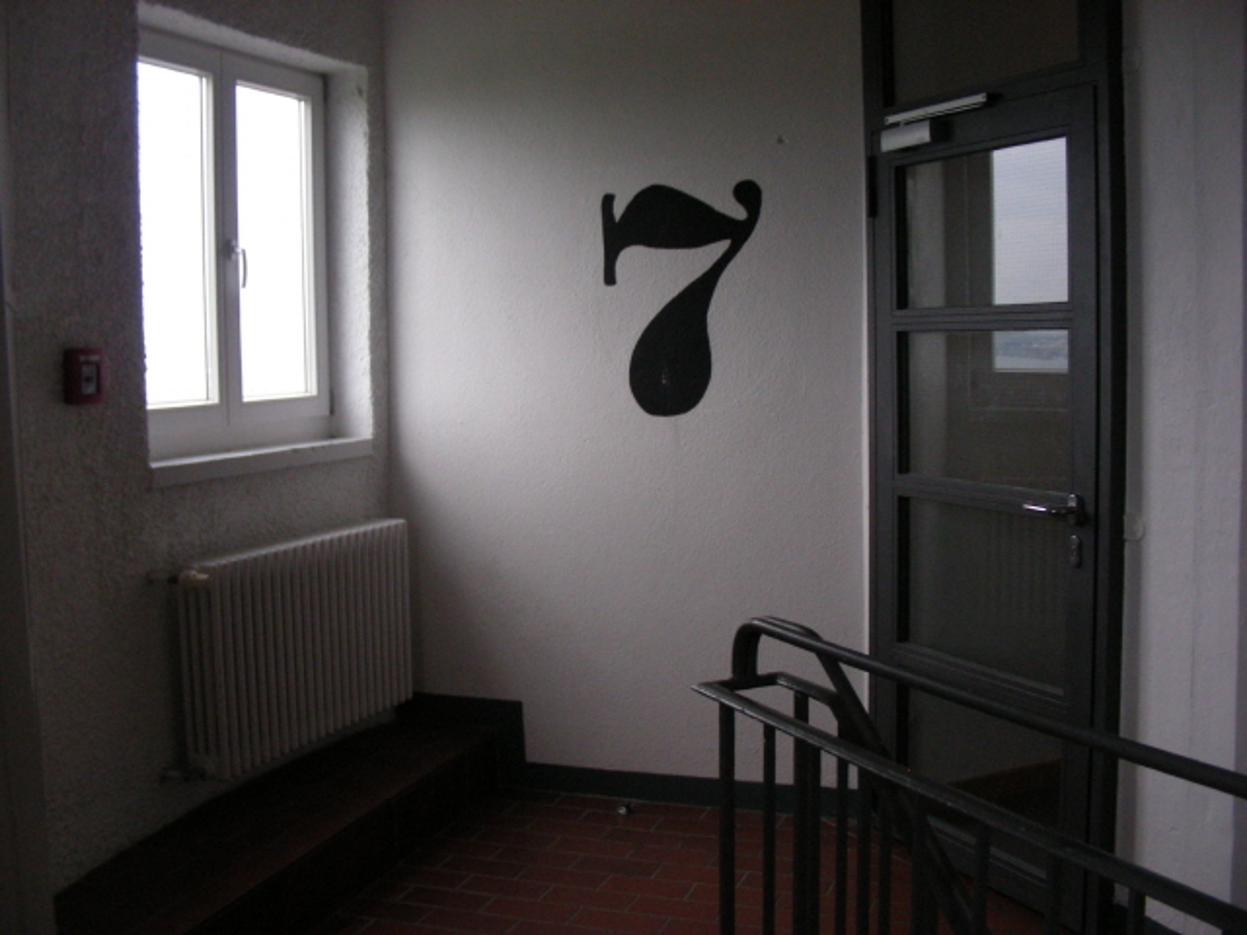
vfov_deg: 37.7
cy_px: 468
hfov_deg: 49.0
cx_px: 624
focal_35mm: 38
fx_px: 1369
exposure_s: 1/16.1
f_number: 3.5
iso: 200
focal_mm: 6.3
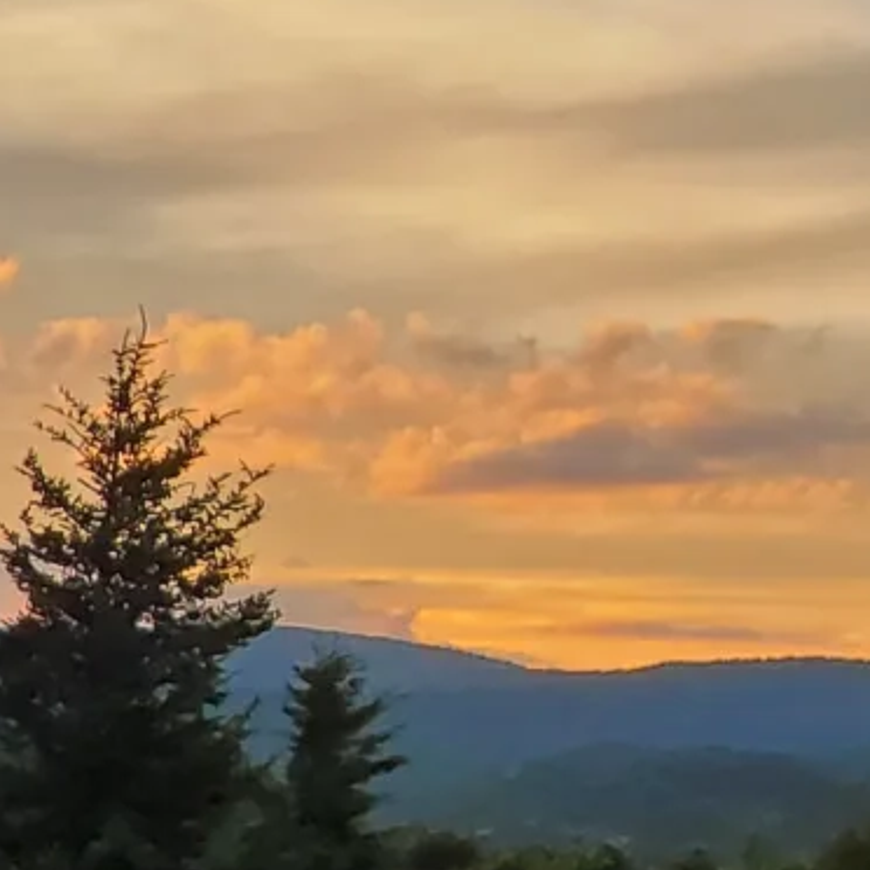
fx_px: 2246
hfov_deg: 18.2
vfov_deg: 21.3
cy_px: 828
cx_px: -608
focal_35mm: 79
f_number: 2.2
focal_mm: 1.8
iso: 64
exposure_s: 1/119
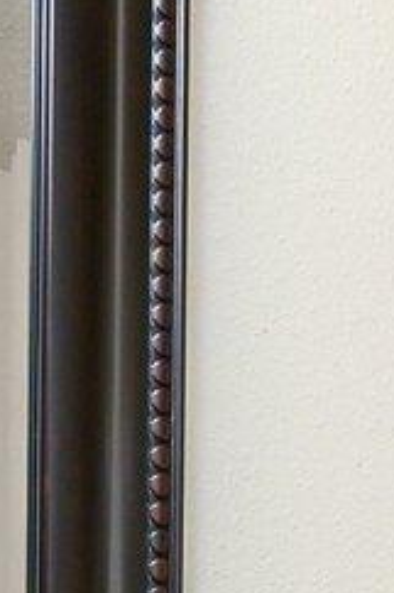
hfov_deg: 10.8
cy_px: 1179
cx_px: 215
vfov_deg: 13.8
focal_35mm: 127
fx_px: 2088
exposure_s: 1/60
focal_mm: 15
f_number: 7.1
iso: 400
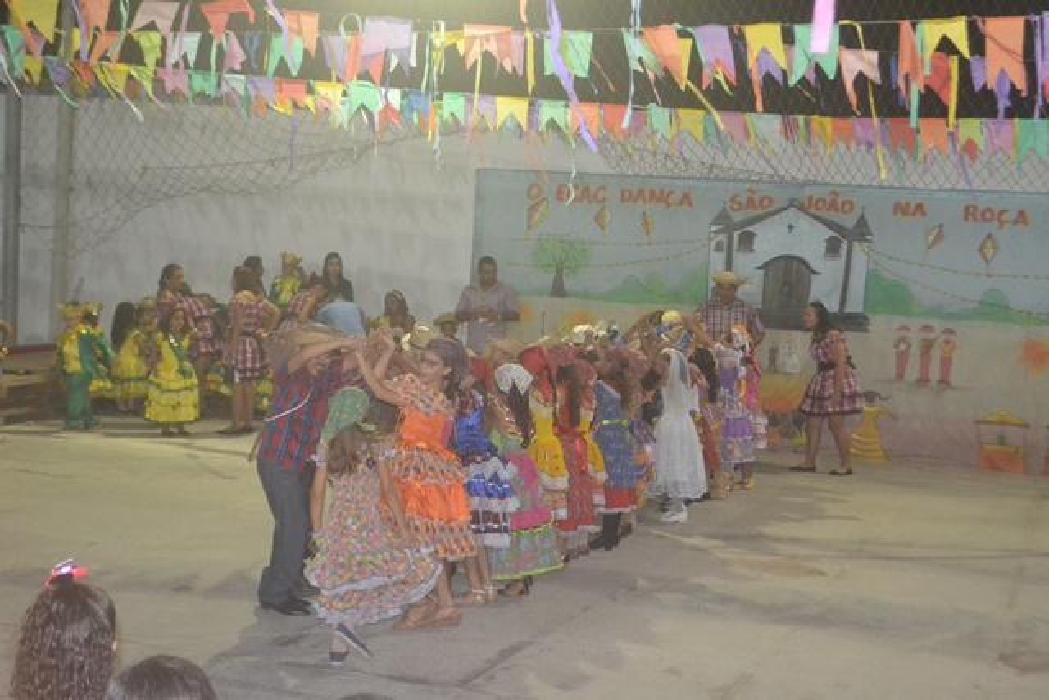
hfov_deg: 36.9
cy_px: 350
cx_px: 524
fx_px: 1574
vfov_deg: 25.1
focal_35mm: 54
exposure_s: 1/60
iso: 2800
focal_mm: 36
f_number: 5
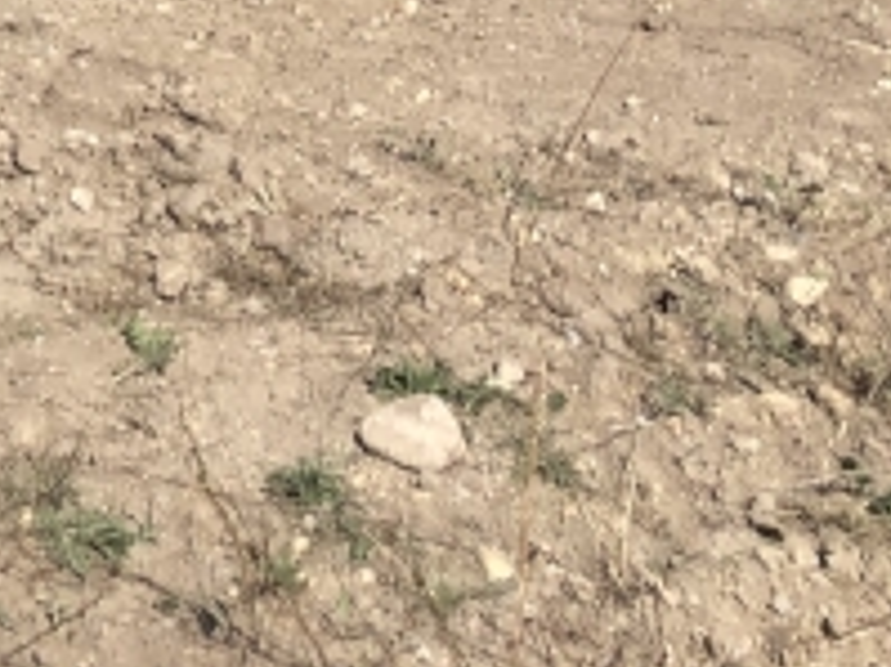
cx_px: -609
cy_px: -927
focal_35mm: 141
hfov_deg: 12.9
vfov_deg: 9.4
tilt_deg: +0.7
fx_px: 3627
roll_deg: +0.8
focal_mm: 3.99
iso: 20
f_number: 1.8
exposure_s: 1/1845
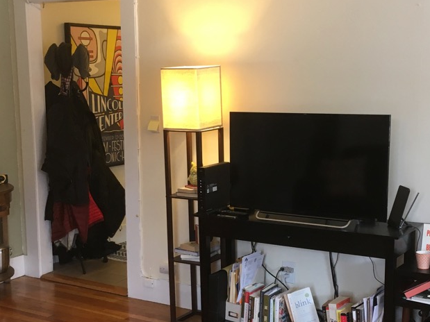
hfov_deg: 32.2
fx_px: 745
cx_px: 210
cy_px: 226
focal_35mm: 60
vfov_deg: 24.2
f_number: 2.2
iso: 50
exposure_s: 1/30
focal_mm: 4.15
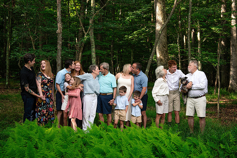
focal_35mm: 45
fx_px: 296
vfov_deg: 29.9
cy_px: 79
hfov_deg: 43.6
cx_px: 118
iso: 800
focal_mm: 45
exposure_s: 1/320
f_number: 7.1
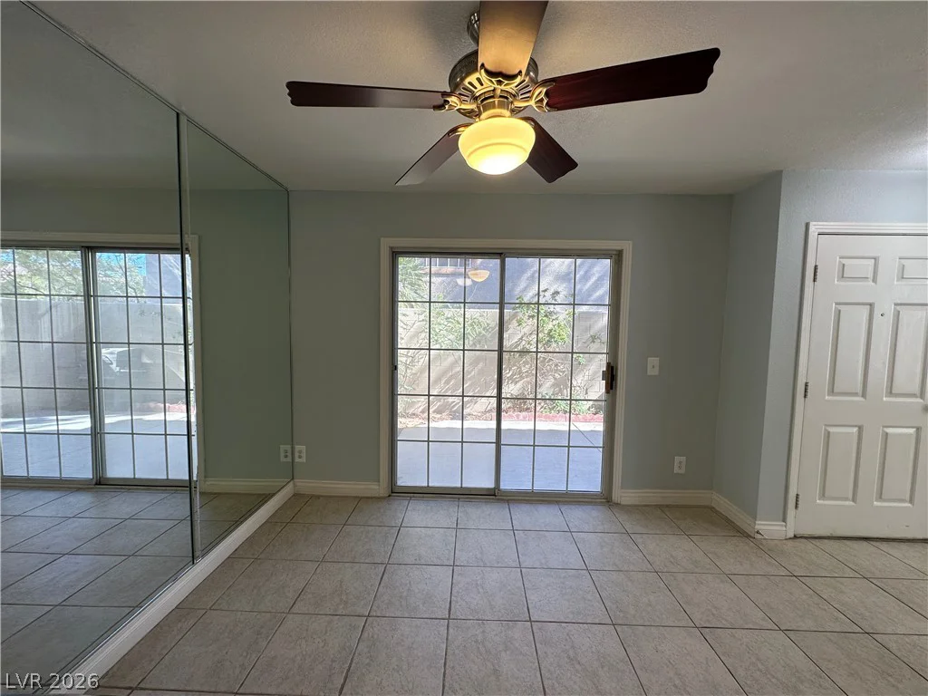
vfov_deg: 85.7
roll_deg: -0.7
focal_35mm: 14
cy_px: 348
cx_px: 464
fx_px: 375
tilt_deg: -4.3
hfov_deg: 102.1
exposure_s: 1/120
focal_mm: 2.22
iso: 50
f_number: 2.2
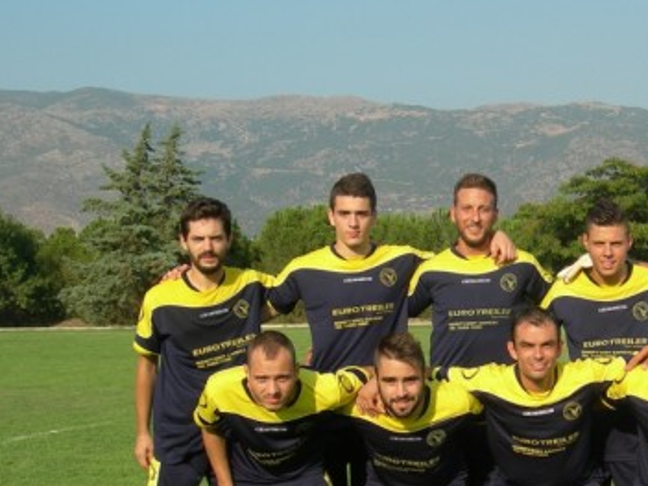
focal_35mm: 77
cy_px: 386
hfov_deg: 24.7
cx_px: 561
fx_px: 1441
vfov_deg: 18.9
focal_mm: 8.5
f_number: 4.9
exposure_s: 1/412
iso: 50
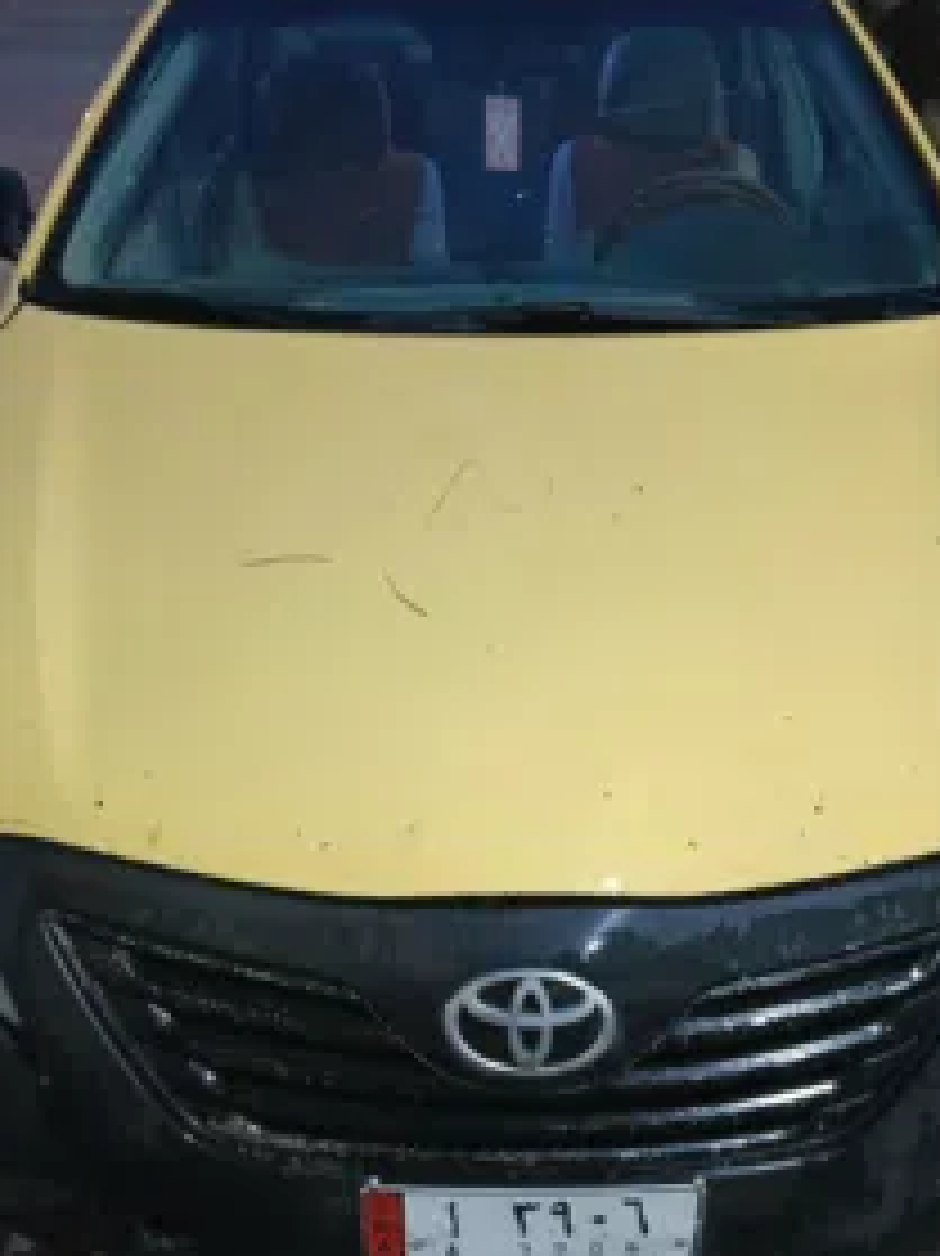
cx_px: 477
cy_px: 801
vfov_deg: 54.6
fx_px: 1196
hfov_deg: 42.9
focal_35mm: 33
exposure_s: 1/25
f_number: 1.7
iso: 4703
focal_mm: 5.25
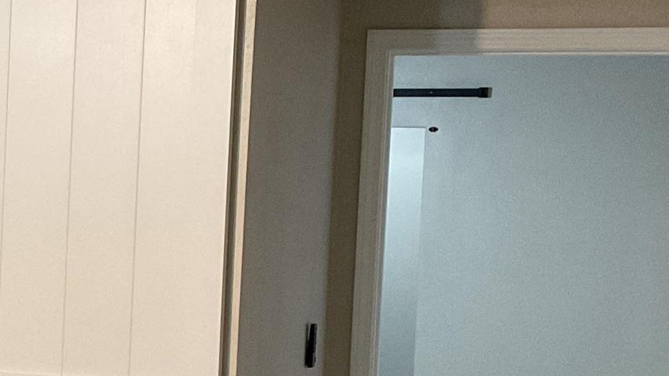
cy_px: 317
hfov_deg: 19.3
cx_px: -74
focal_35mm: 106
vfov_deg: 11.4
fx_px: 1880
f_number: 1.8
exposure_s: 1/40
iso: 250
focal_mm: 3
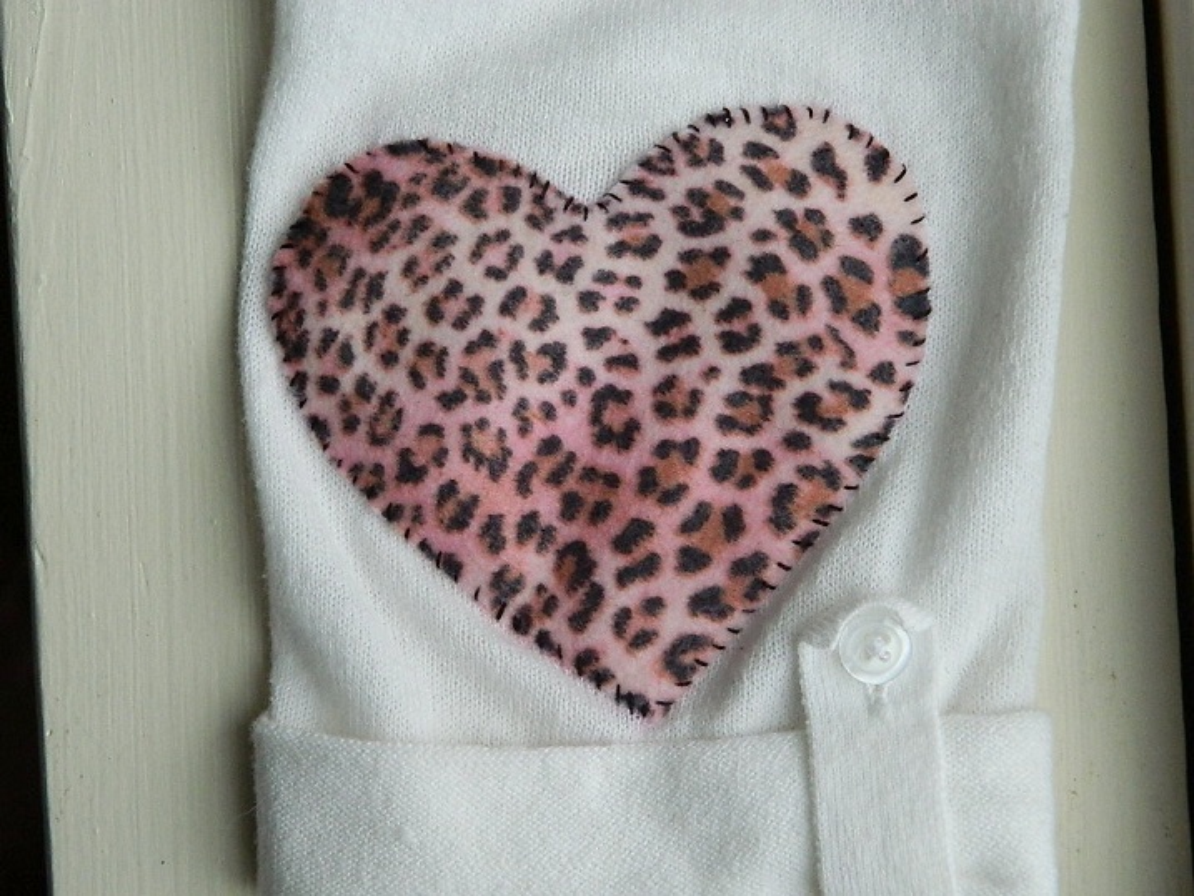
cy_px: 448
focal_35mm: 103
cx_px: 597
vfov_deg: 14.4
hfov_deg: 19.1
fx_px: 3553
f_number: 4.5
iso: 400
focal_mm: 18.6
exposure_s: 1/200
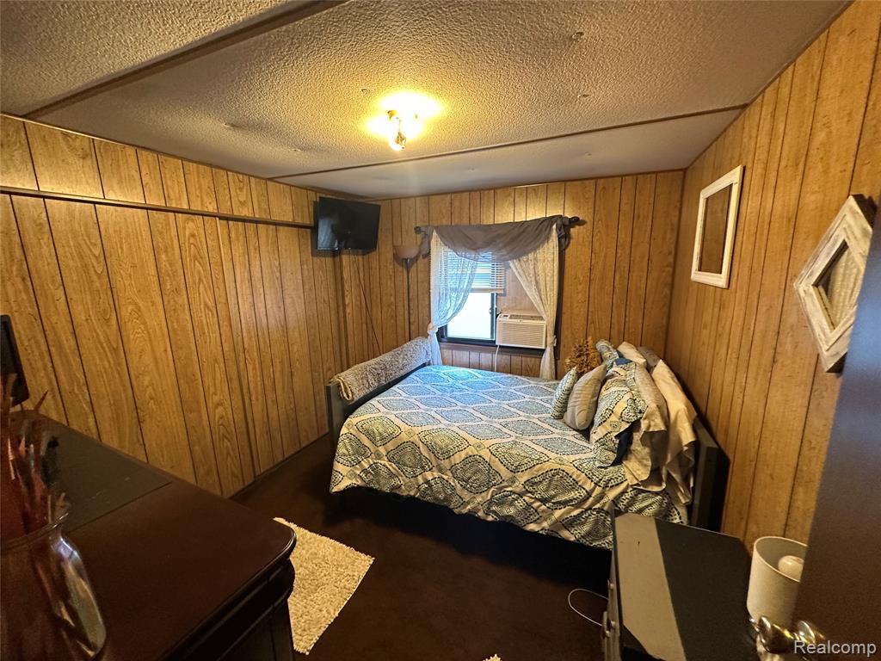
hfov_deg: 102.1
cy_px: 330
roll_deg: +0.7
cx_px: 440
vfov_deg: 85.7
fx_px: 356
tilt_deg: -9.7
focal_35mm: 14
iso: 320
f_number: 2.2
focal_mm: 2.22
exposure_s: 1/60
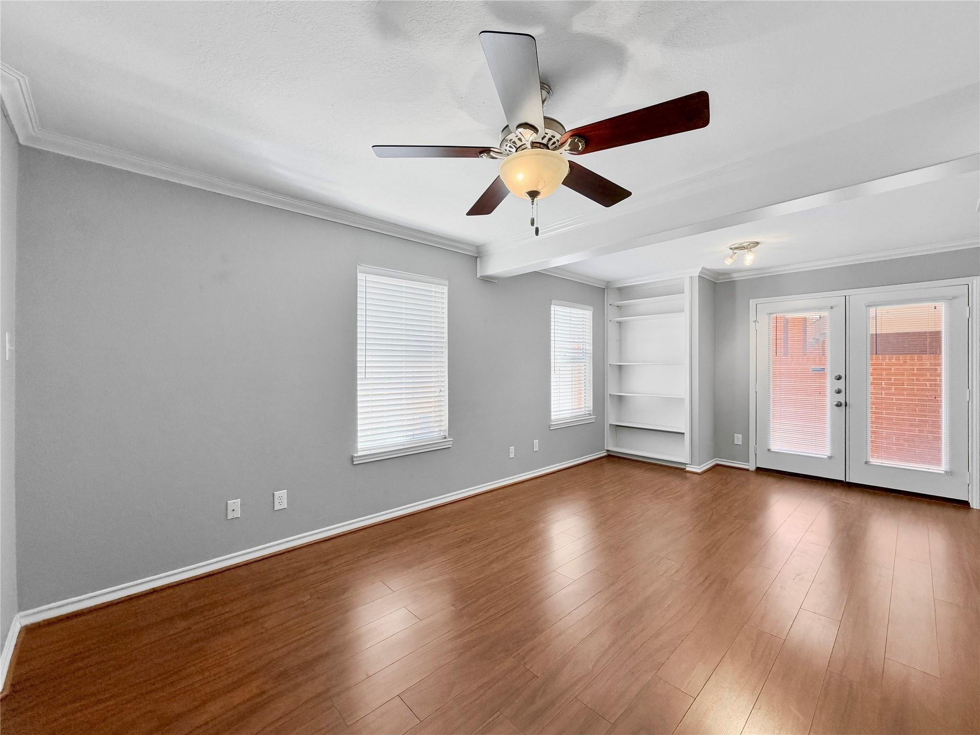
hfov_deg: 102.1
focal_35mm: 14
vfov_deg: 85.7
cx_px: 490
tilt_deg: -0.2
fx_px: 396
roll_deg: -0.2
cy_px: 368
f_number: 2.2
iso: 200
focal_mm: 2.2
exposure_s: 1/120
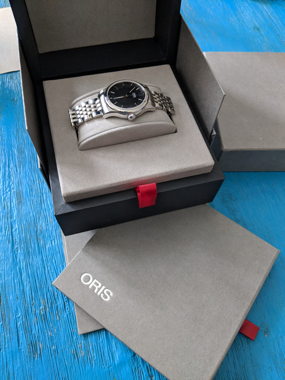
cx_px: 142
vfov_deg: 65.3
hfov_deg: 51.4
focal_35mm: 27
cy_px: 190
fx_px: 296
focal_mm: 4.44
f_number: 1.8
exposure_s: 1/60
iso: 332
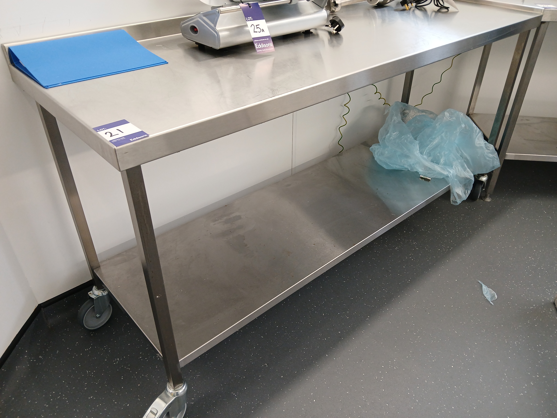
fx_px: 418
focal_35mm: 26
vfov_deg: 53.1
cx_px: 278
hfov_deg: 67.3
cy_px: 209
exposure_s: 1/50
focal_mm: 3.98
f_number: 1.8
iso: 100
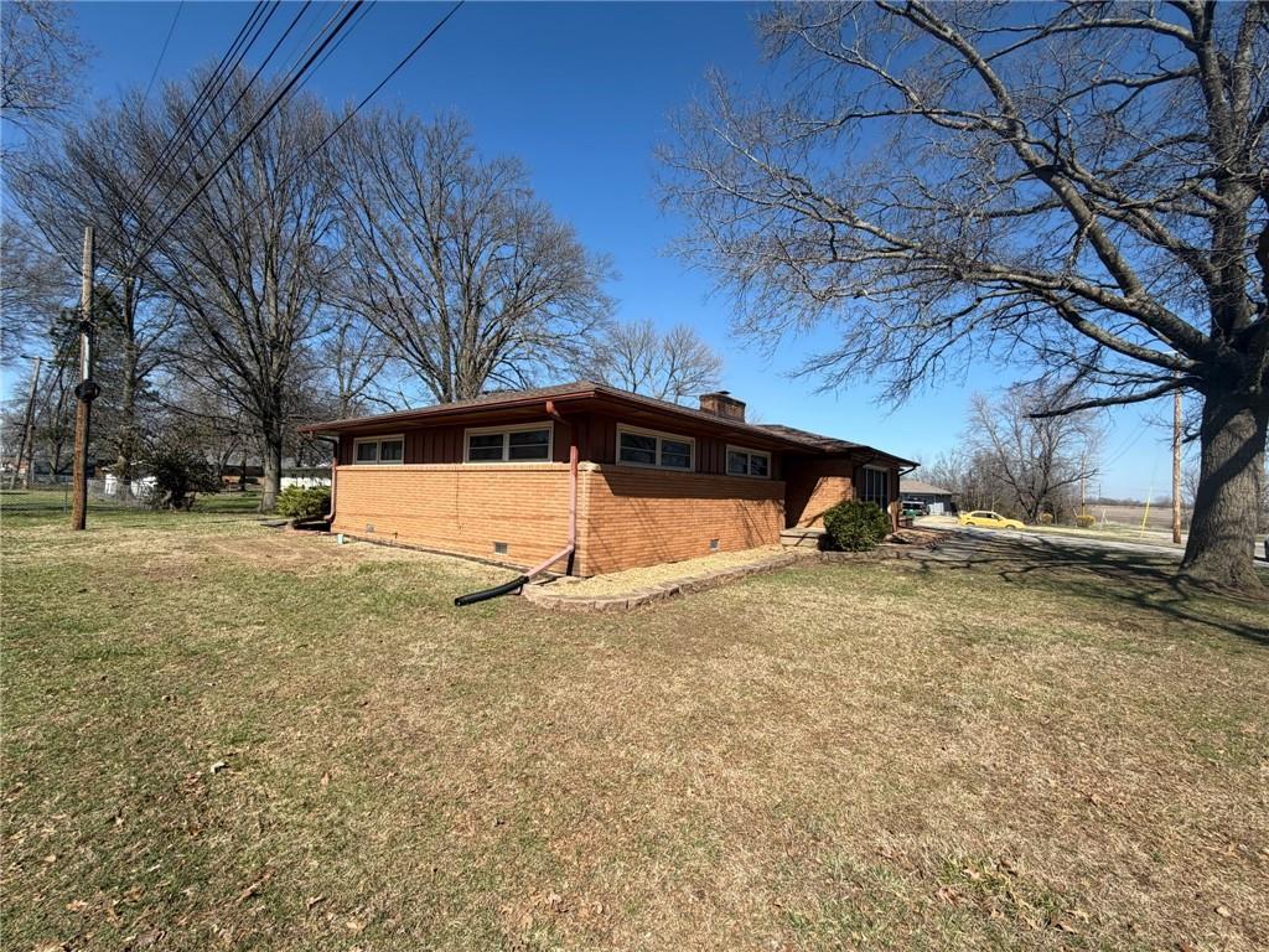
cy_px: 476
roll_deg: -1.4
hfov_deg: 102.1
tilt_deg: +2.0
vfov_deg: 85.7
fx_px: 513
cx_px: 634
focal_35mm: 14
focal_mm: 2.22
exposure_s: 1/770
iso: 25
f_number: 2.2
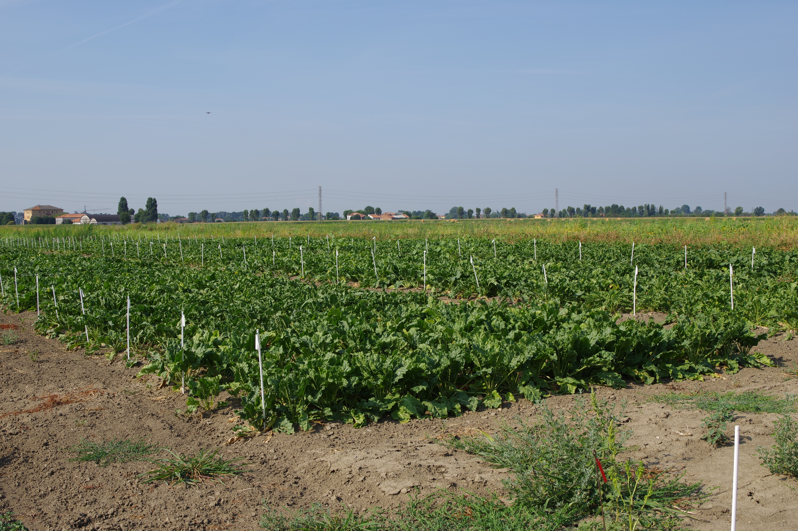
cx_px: 399
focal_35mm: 42
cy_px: 266
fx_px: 930
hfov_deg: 46.4
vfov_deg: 31.8
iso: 100
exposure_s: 1/160
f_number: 11
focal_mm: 28
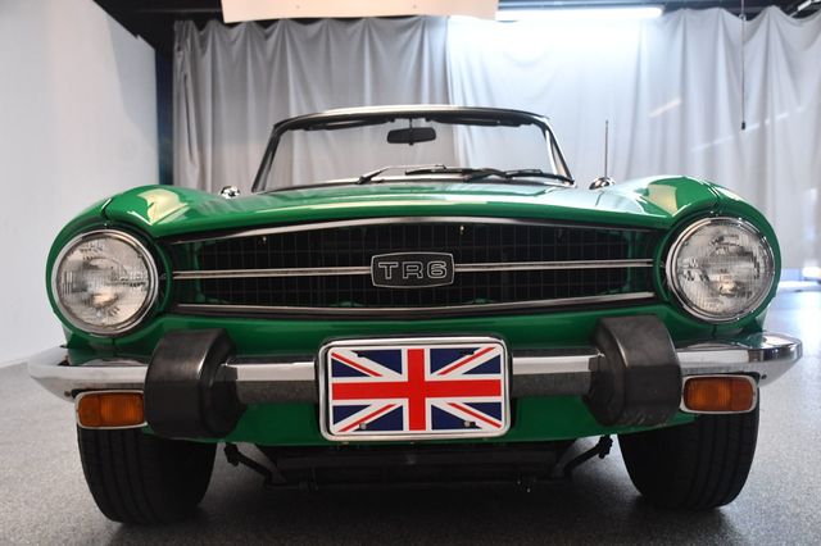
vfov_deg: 33.4
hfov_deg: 48.5
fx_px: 912
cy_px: 273
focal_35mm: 40
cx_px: 410
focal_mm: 27
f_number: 4
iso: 1800
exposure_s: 1/125
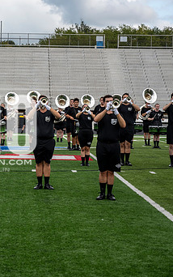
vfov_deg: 17.2
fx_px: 912
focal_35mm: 121
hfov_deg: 10.7
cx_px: -24
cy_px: 133
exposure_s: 1/800
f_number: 4
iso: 160
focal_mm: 70
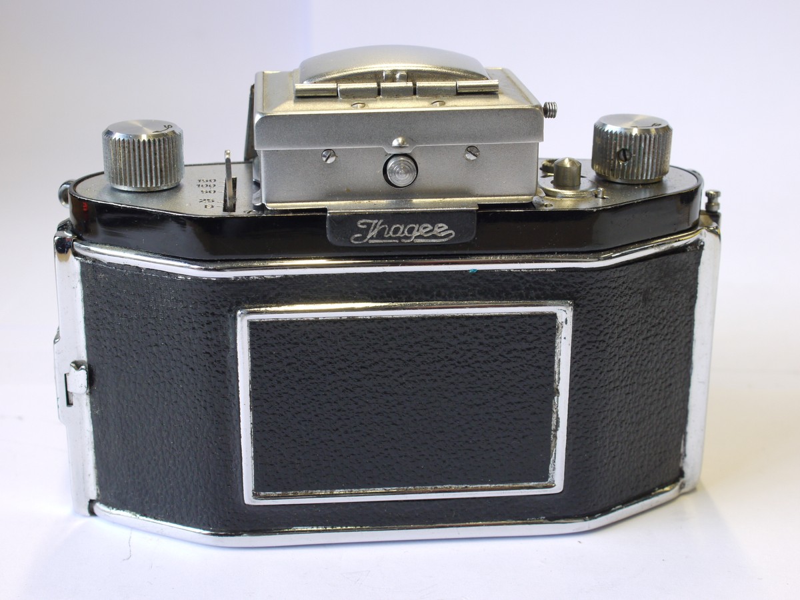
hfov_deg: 32.2
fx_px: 1387
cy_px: 300
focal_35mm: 60
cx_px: 400
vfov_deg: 24.4
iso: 400
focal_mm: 30
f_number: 8
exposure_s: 1/25
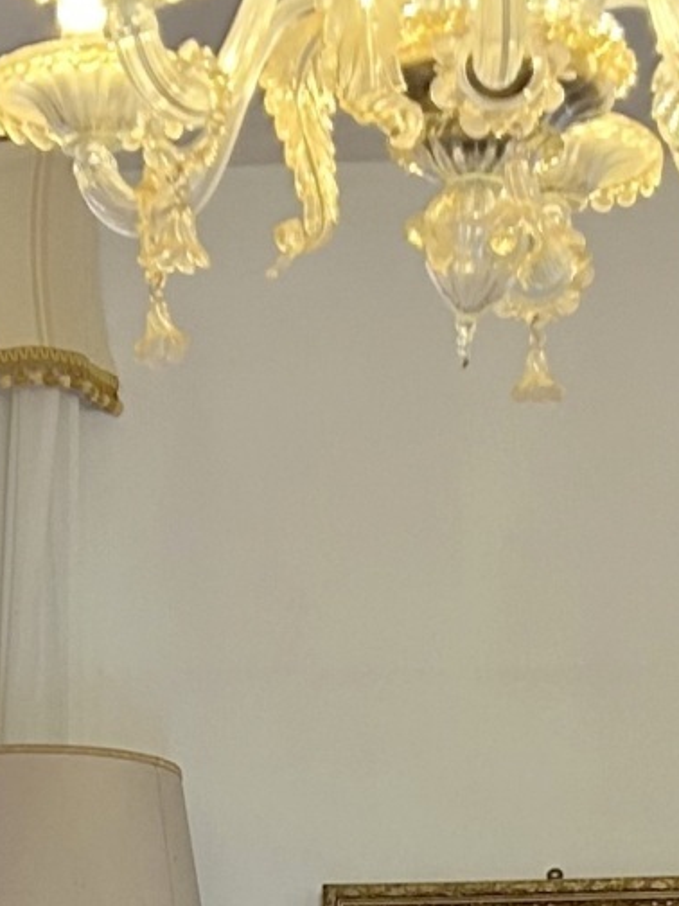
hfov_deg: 11.2
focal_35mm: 132
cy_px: 1323
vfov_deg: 14.1
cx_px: 408
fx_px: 3452
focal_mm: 5.7
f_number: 1.5
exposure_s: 1/50
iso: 160
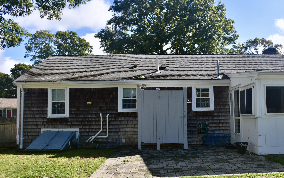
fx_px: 255
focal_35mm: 33
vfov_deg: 38.2
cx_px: 163
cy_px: 104
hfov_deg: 57.9
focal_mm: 18
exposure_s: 1/250
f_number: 6.3
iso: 100
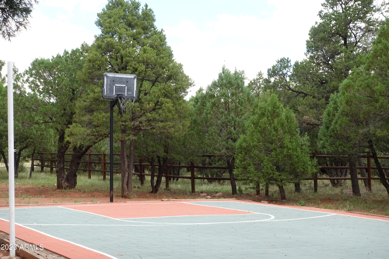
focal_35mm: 70
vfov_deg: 19.5
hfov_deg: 28.8
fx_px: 756
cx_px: 194
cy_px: 130
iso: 125
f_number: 5.6
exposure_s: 1/100
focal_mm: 25.7
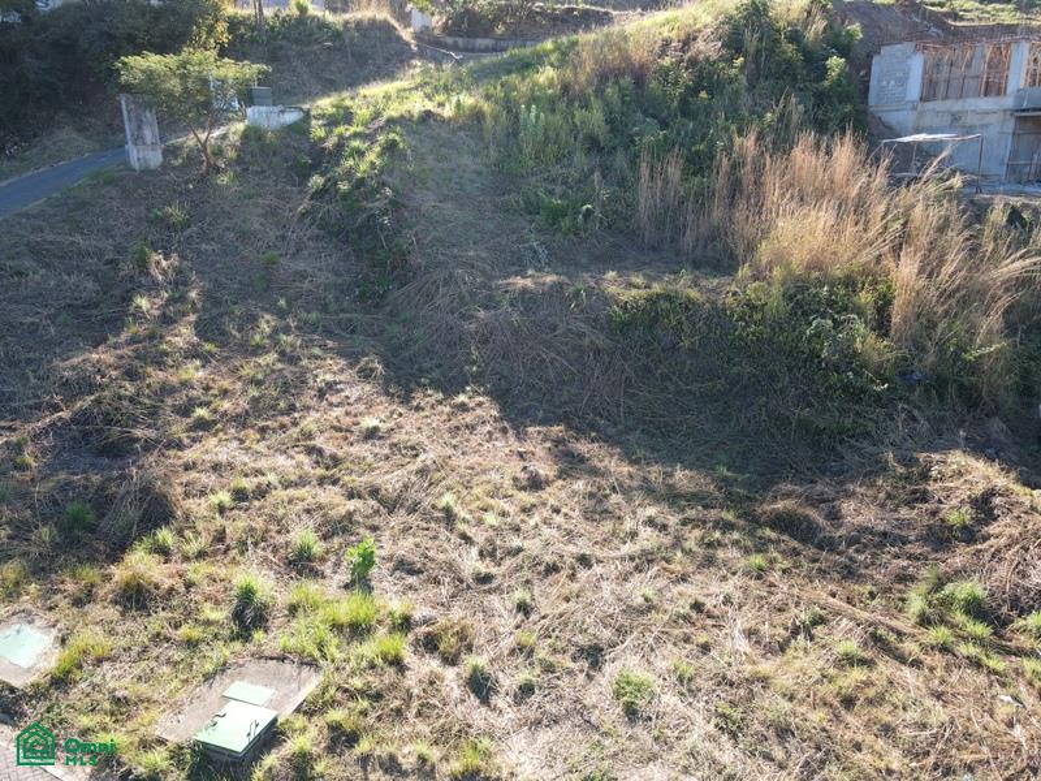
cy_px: 390
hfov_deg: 71.6
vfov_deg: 56.8
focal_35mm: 24
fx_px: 722
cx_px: 520
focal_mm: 4.5
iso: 100
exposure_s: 1/160
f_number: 2.8
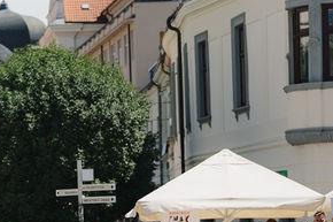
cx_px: -65
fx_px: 1997
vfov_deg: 6.3
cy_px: 320
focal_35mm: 216
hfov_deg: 9.4
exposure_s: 1/6400
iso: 100
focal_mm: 50
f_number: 2
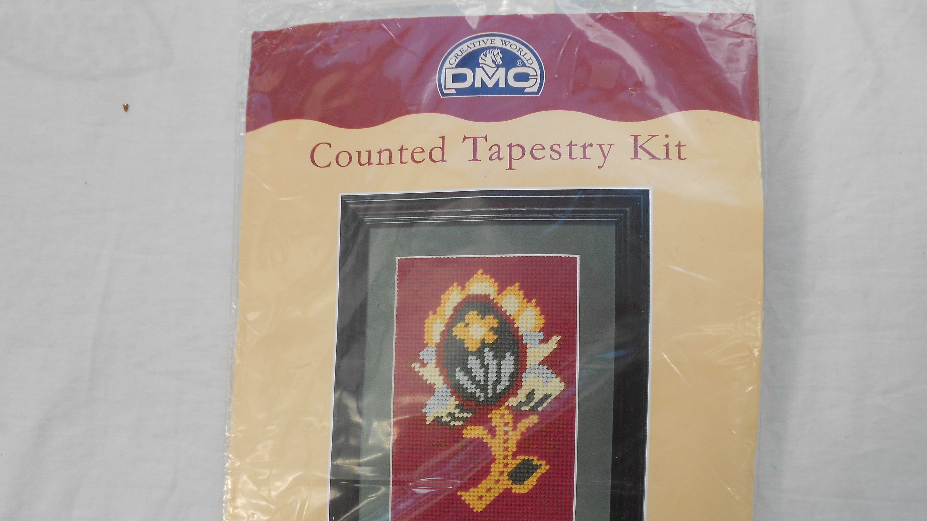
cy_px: 348
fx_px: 787
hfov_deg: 61.0
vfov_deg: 36.3
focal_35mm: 32
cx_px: 463
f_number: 3.4
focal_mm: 5.1
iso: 80
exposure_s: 1/250
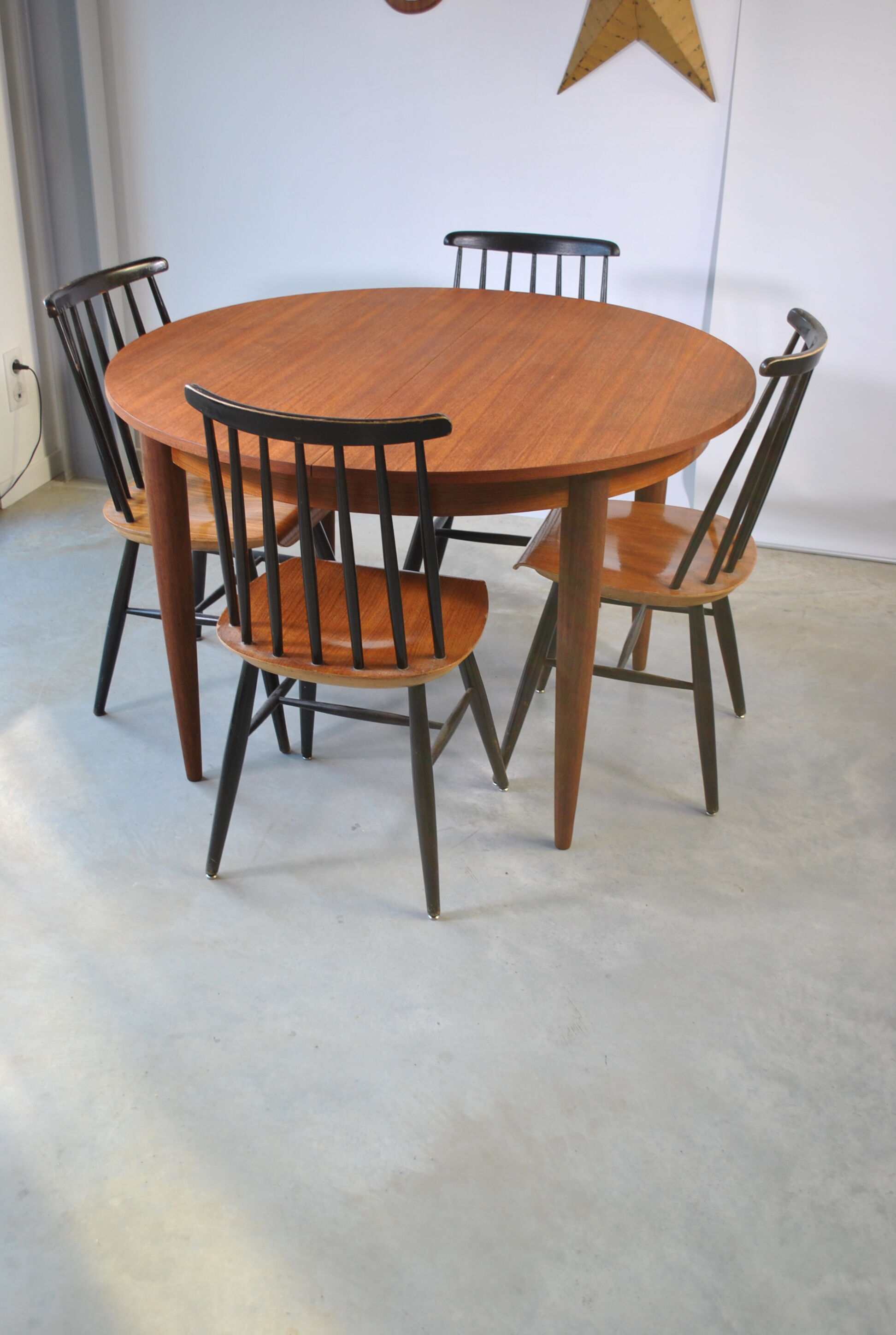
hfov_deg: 34.4
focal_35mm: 39
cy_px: 668
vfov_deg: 49.5
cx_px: 448
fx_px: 1449
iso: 200
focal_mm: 26
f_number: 4.5
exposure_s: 1/30
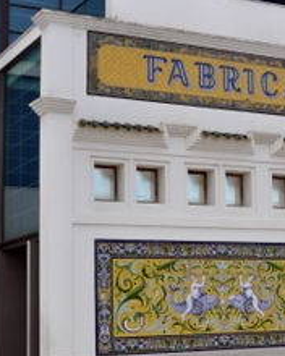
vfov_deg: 22.2
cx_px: 316
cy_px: 177
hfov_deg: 17.3
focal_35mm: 86
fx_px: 907
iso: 200
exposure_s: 1/320
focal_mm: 28
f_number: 9
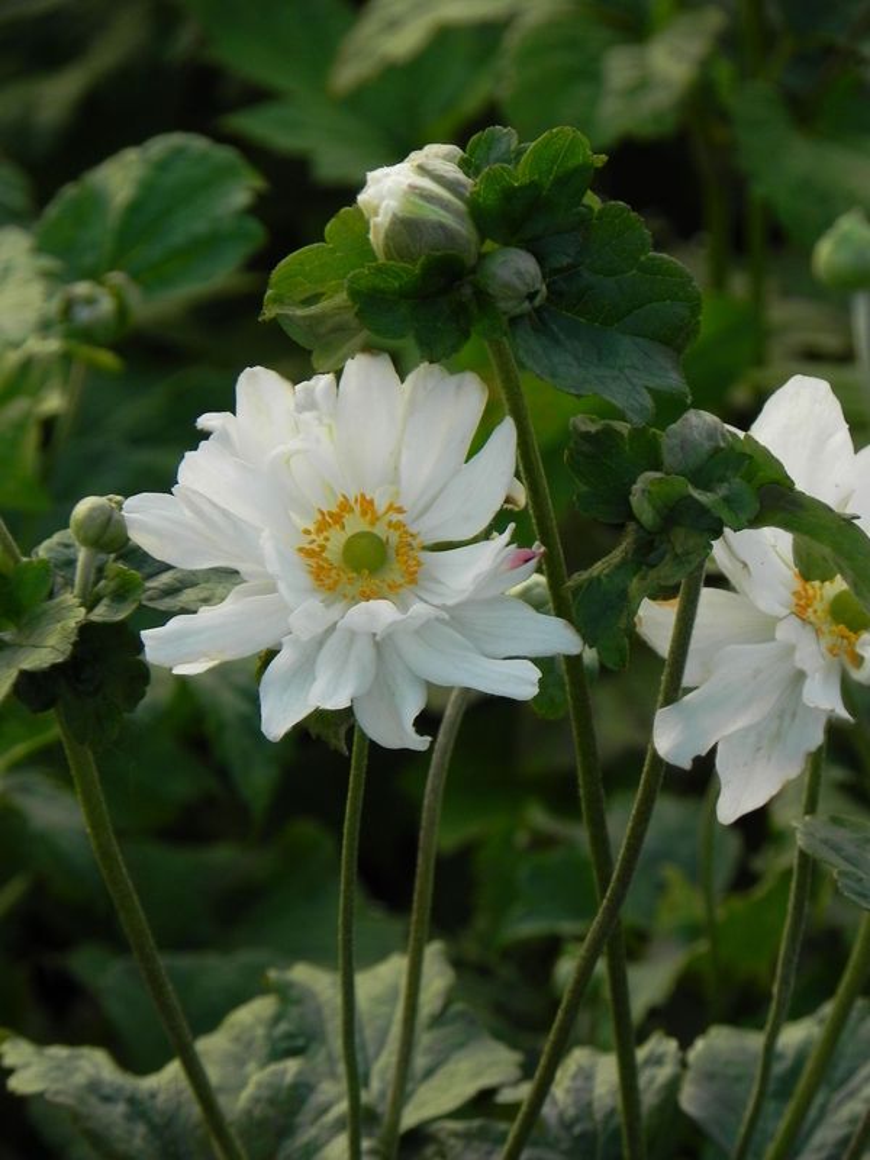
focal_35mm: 337
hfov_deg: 4.4
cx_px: 435
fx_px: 11293
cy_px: 580
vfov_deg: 5.9
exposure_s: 1/30
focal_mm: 59.9
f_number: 5
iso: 160
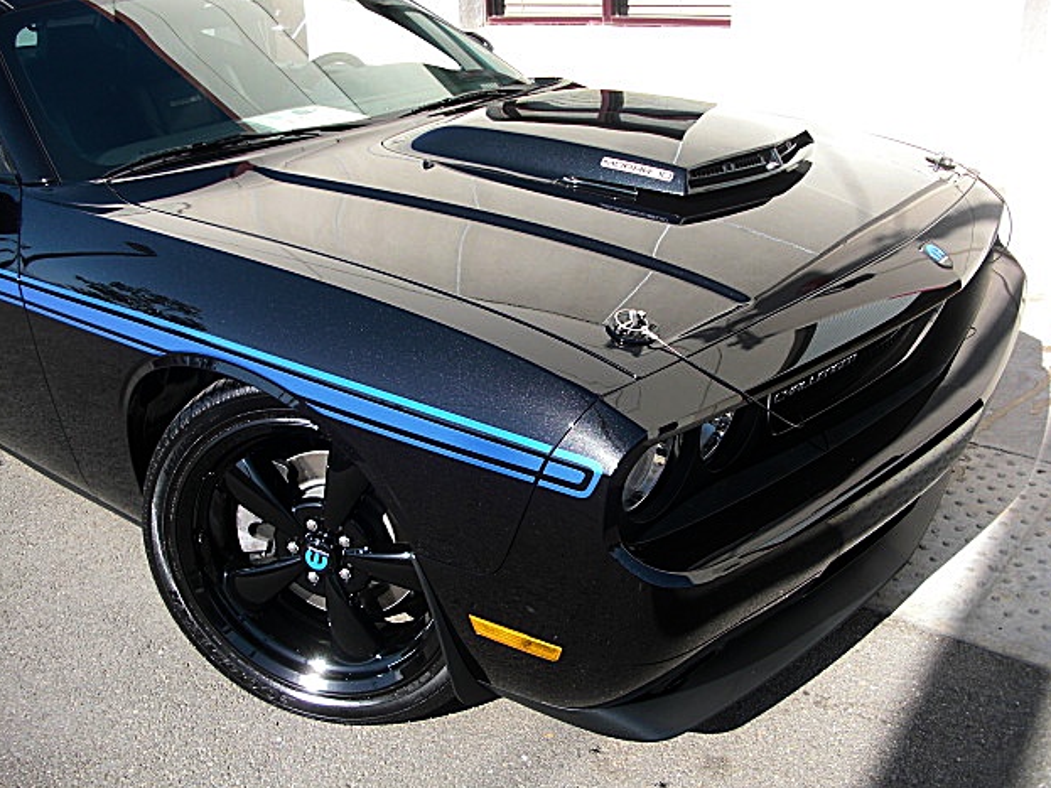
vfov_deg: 38.7
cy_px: 390
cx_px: 535
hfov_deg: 50.1
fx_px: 1123
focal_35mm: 37
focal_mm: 6.3
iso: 50
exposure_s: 1/400
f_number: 2.8
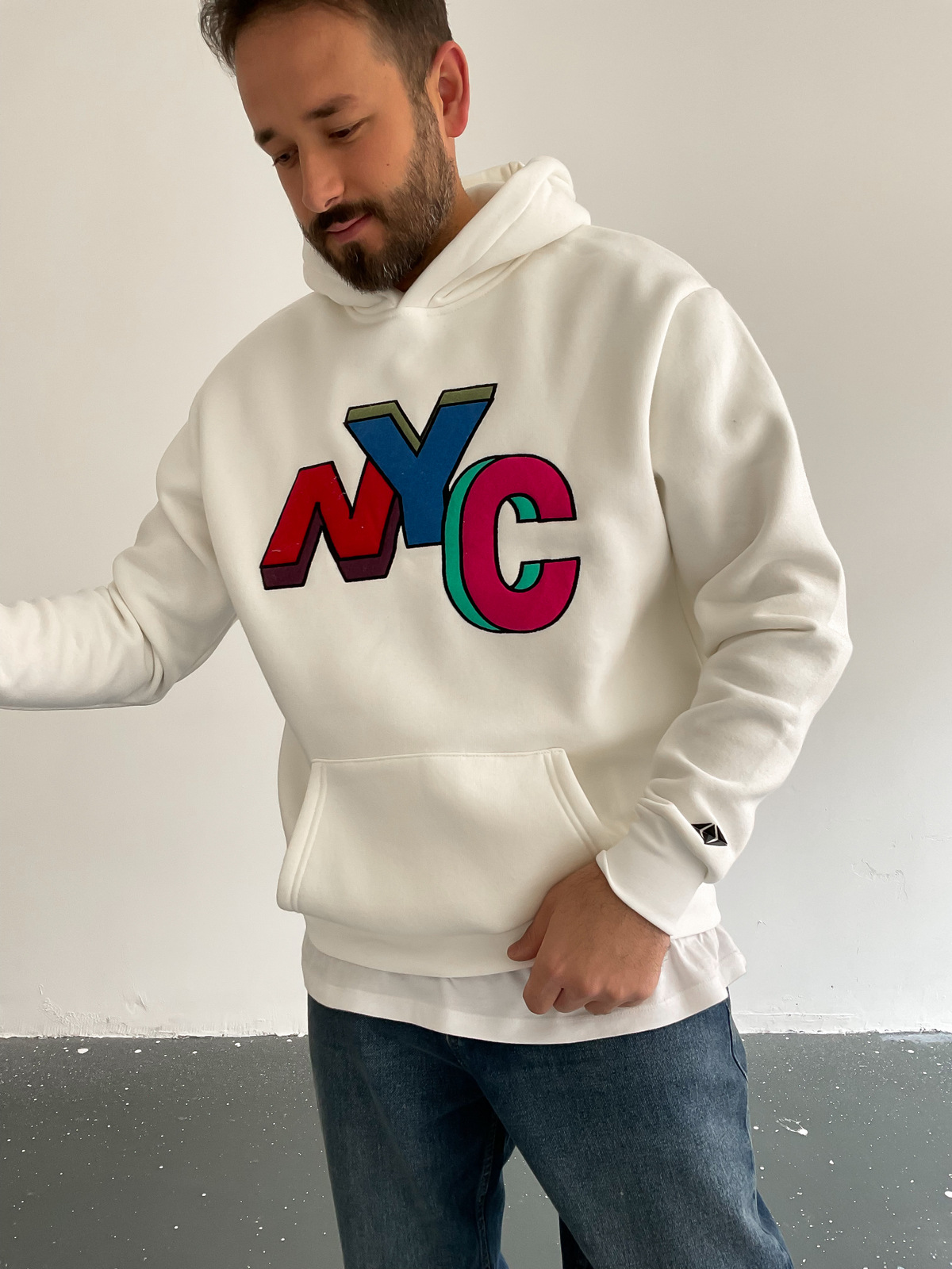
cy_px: 634
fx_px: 1063
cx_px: 476
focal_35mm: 29
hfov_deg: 48.2
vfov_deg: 61.7
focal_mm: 3
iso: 50
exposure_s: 1/120
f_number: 1.8
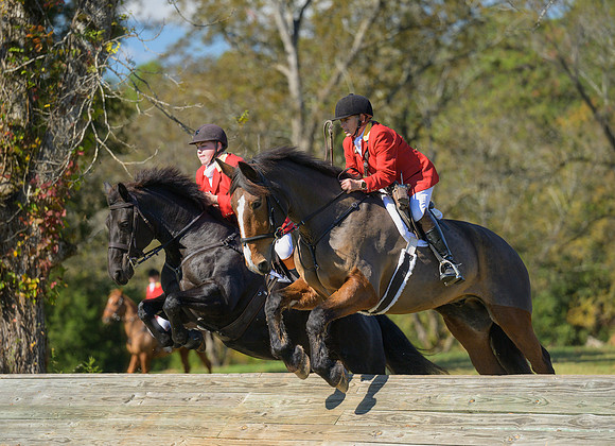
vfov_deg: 7.0
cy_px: 223
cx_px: 334
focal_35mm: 206
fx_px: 3619
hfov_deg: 9.7
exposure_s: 1/1000
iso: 200
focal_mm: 195
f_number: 4
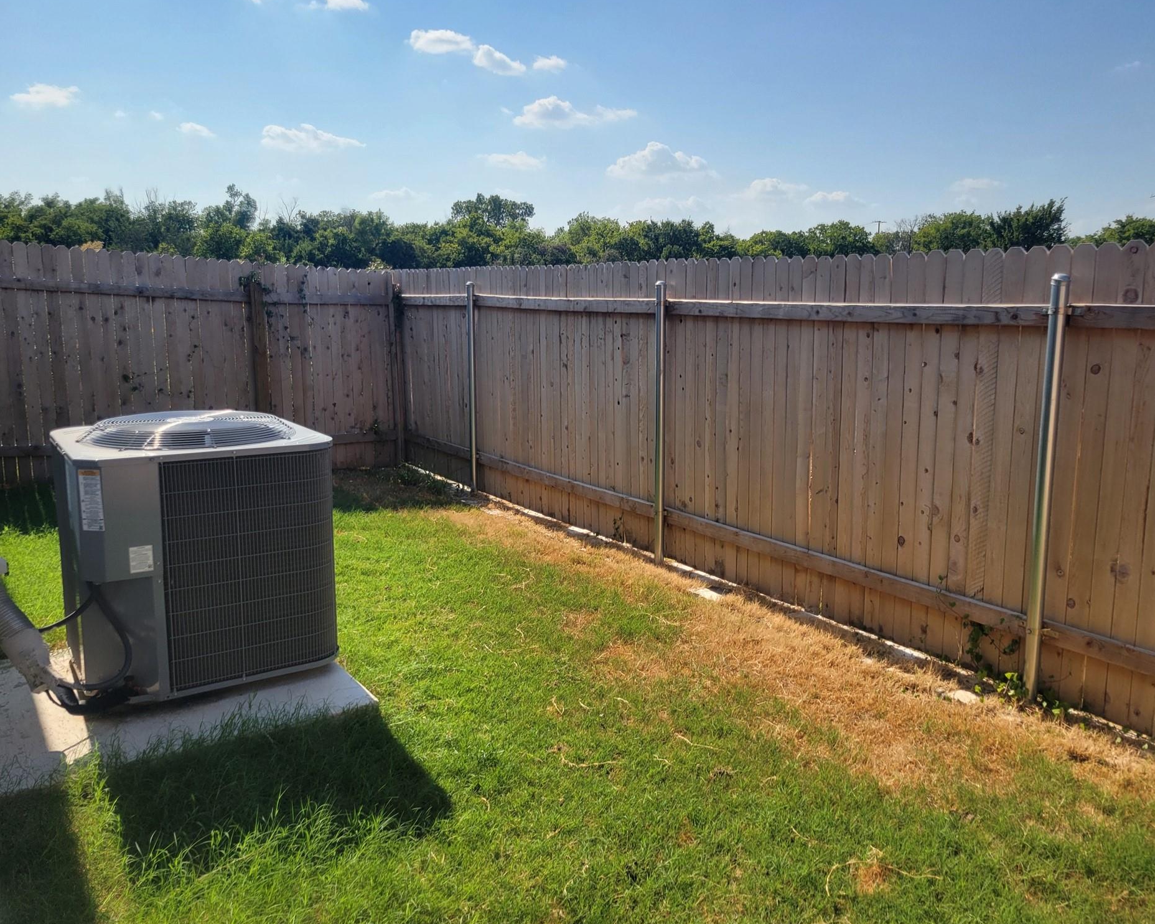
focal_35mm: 28
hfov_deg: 62.1
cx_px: 627
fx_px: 957
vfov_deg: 51.5
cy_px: 450
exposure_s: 1/2985
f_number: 1.8
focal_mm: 5.4
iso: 40
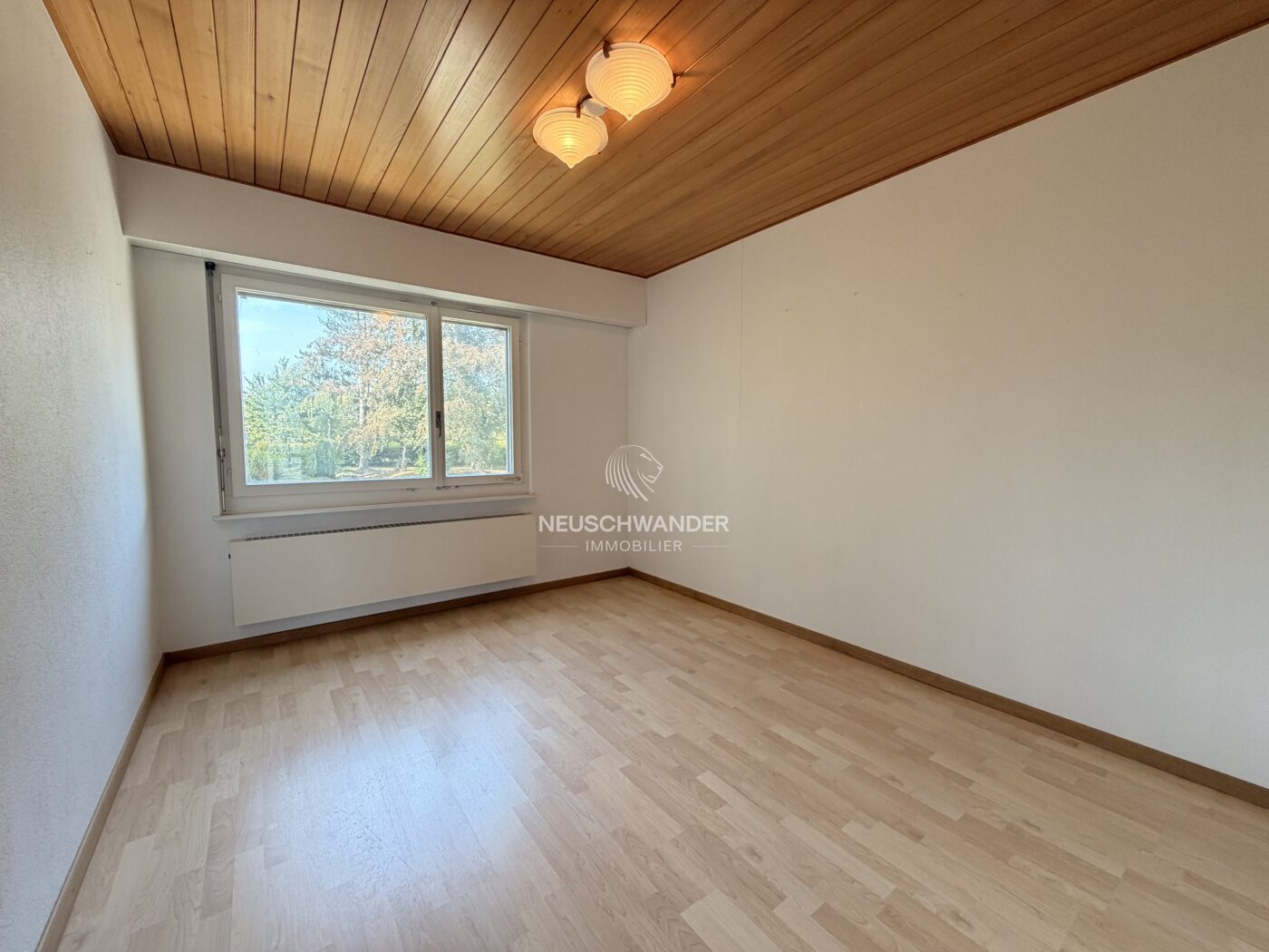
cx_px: 634
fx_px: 513
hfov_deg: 102.1
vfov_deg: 85.7
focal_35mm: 14
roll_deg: -0.4
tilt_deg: -3.7
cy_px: 476
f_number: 2.2
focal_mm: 2.22
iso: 200
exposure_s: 1/100
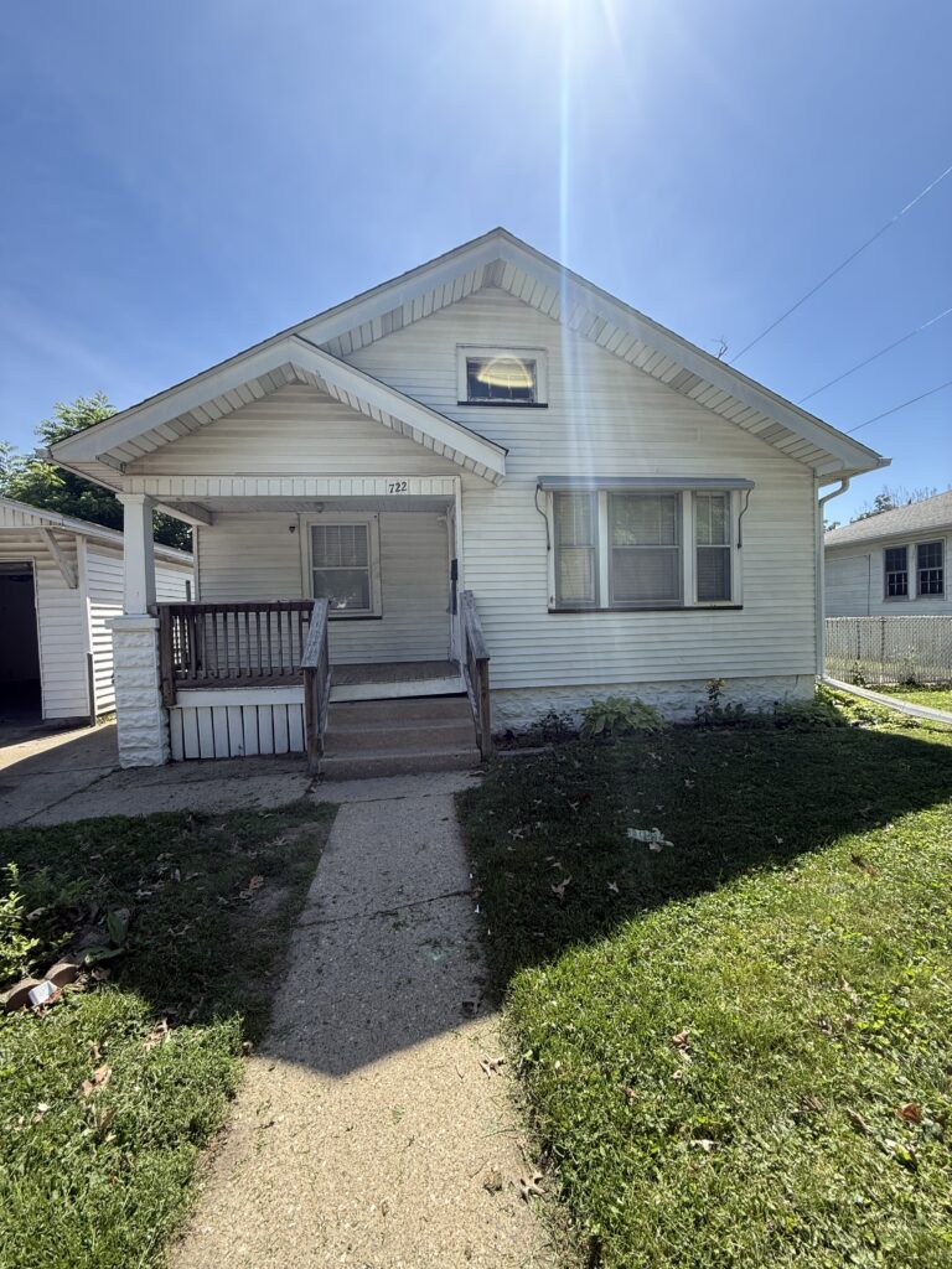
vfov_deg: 102.1
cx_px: 476
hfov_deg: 85.7
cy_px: 634
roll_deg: +1.3
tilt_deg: -1.1
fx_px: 513
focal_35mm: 14
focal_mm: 2.22
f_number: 2.2
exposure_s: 1/479
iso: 50
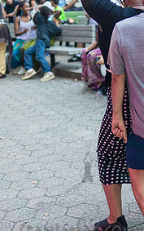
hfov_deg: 15.2
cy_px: 78
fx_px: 533
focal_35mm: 85
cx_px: 127
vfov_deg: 24.2
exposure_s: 1/800
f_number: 2
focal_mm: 35
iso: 1250
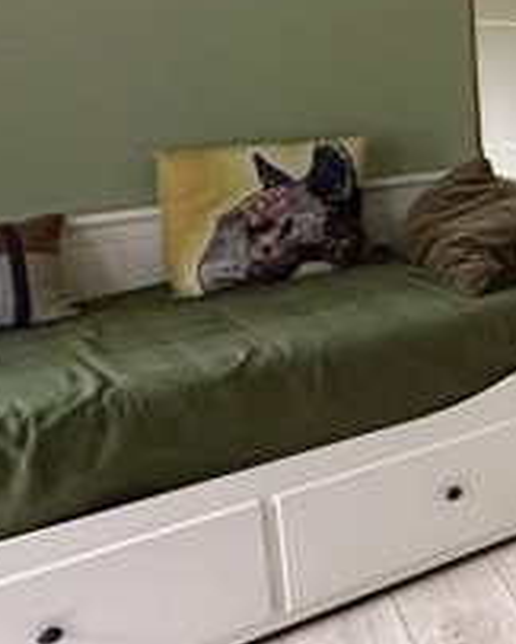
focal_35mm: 54
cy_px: 99
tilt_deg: -5.8
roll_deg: -0.5
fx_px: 1029
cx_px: 1198
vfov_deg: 33.4
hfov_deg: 15.8
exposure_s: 1/60
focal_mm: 2.22
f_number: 2.2
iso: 320
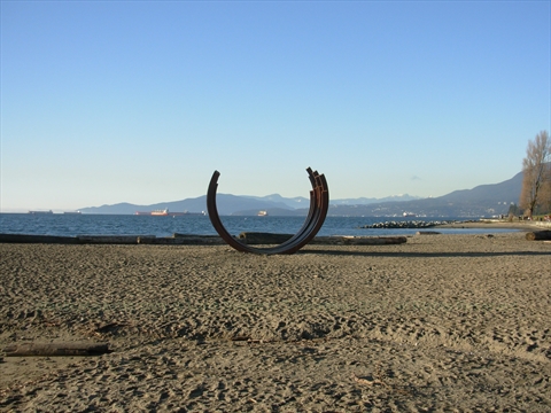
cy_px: 206
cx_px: 276
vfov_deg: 37.7
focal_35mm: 38
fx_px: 605
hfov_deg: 49.0
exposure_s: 1/745
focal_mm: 6.3
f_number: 2.9
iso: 50
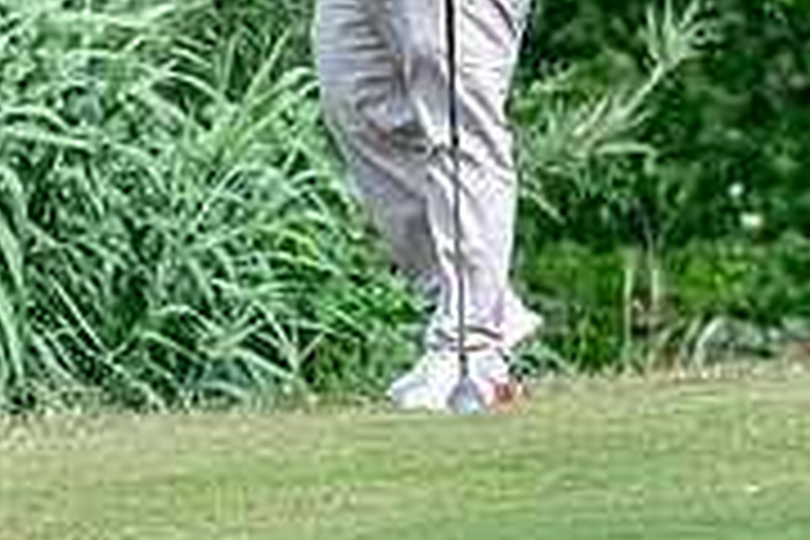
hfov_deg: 2.1
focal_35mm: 966
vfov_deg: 1.4
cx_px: 328
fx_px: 21733
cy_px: -155
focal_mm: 200
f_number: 5.6
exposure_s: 1/2000
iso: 1400
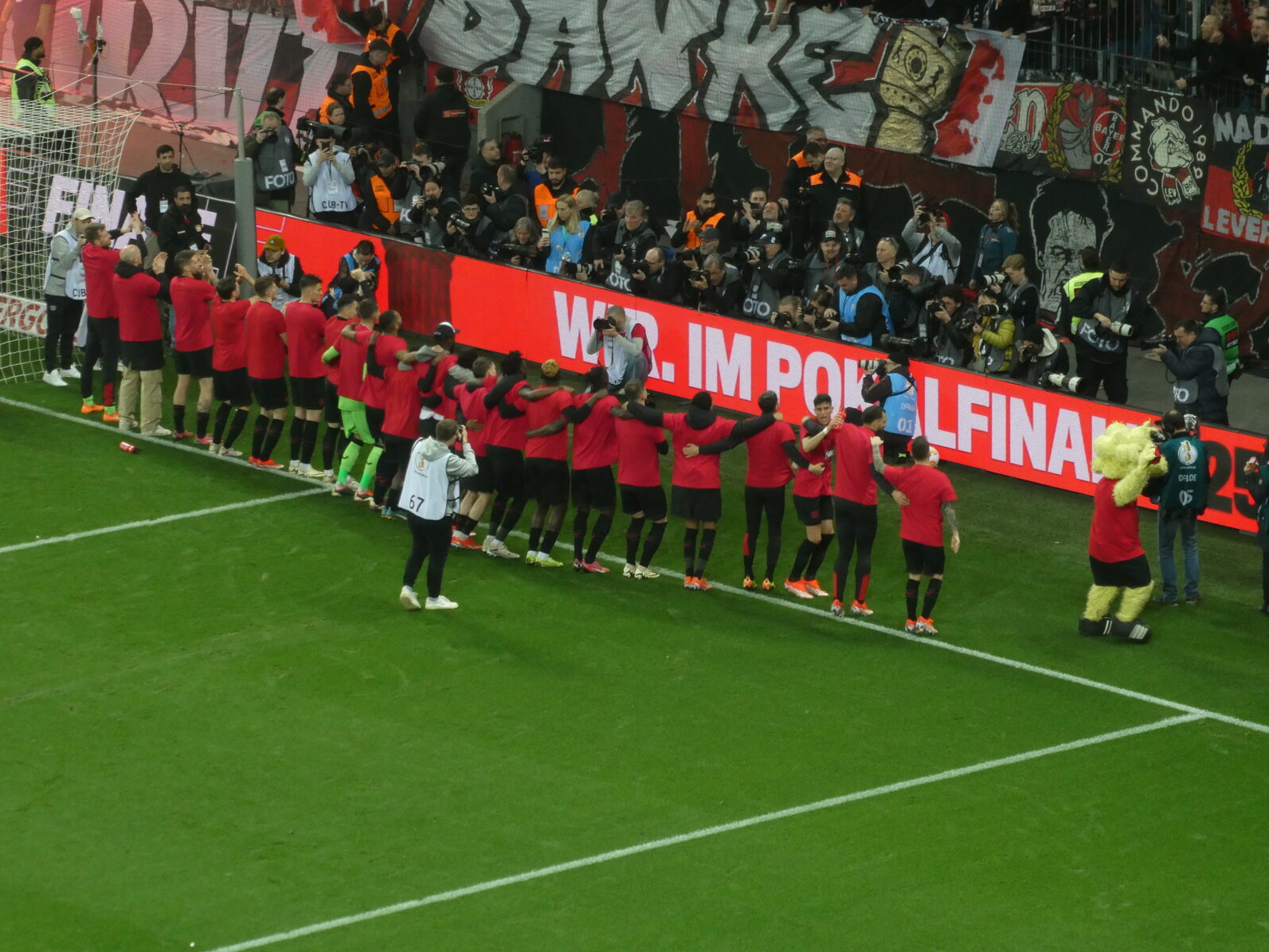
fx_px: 8506
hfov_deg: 8.5
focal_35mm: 232
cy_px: 475
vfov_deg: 6.4
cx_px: 636
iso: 400
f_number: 5.6
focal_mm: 41.4
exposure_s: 1/80
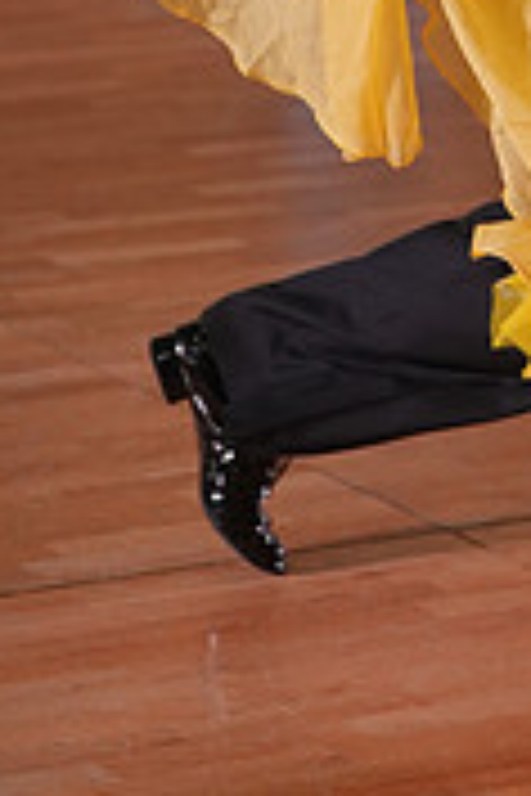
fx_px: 5442
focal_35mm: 246
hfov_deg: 5.5
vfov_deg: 8.2
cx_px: 853
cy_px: -310
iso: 1000
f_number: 2.8
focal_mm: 75
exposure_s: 1/500
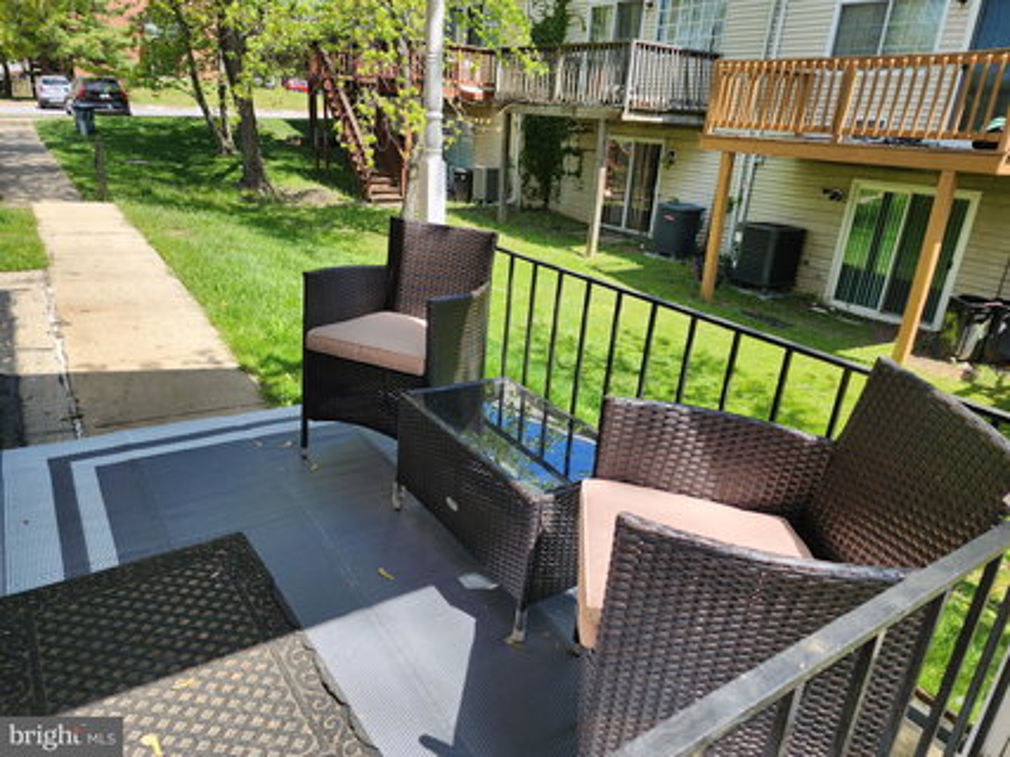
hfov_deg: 73.9
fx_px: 671
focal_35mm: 23
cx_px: 505
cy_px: 378
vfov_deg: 58.9
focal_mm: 6.4
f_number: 1.8
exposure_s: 1/364
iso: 12
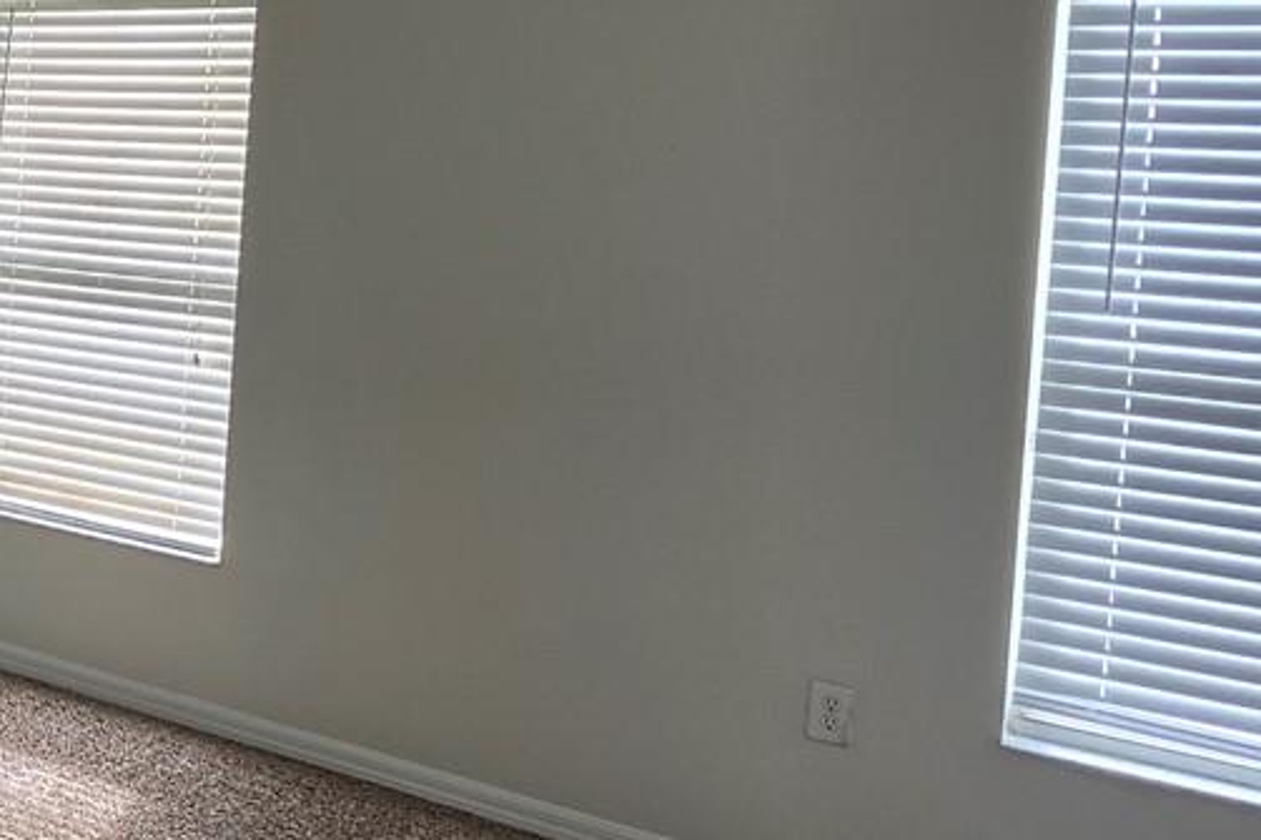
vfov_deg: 30.6
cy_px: 198
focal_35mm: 43
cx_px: -3
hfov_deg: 39.9
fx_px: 1506
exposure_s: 1/99.5
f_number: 1.9
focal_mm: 2.2
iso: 40
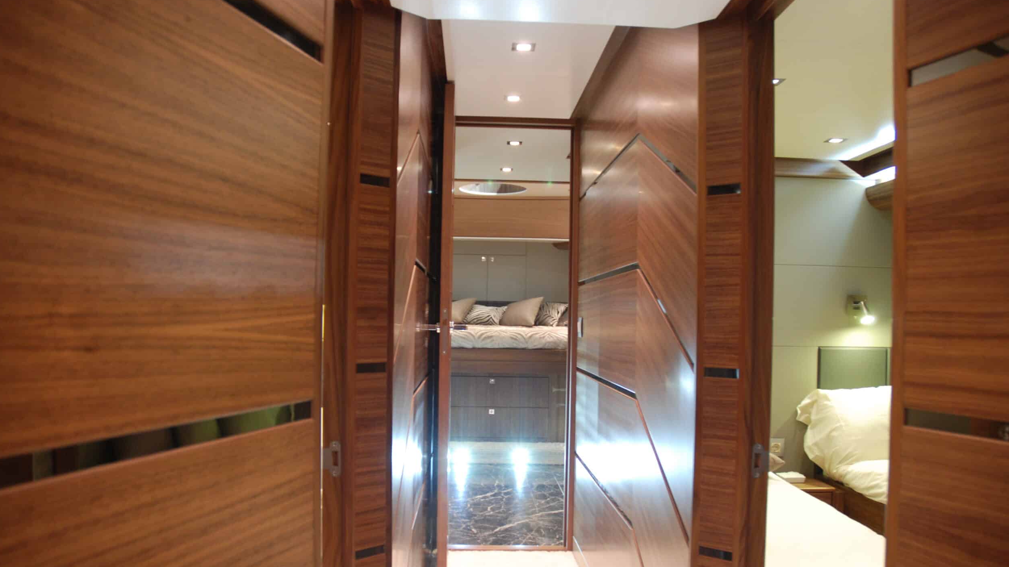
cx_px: 506
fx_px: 776
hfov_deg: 66.1
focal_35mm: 29
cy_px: 308
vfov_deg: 40.1
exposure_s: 1/6
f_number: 3.5
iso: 400
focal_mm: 18
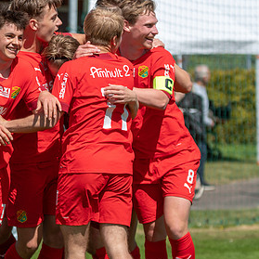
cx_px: 53
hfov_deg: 6.6
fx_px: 2243
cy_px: 88
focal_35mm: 265
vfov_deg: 6.6
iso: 100
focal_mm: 100
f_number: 3.2
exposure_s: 1/1600
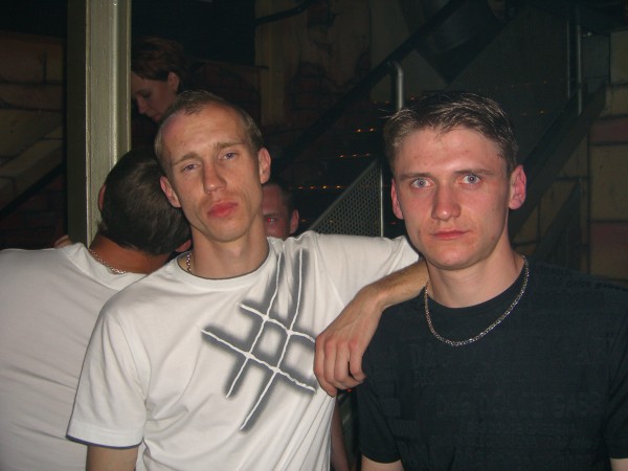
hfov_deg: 49.0
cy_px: 236
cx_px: 314
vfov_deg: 37.7
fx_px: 689
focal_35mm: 38
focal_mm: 7.9
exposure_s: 1/60
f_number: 2.8
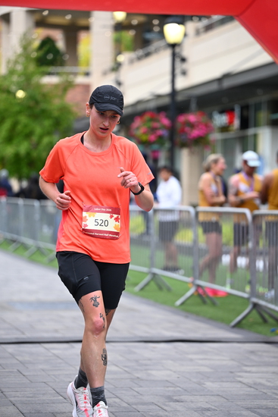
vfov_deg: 18.6
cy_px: 208
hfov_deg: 12.5
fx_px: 1273
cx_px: 139
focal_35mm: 110
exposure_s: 1/1600
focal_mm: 110
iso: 1000
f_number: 2.8
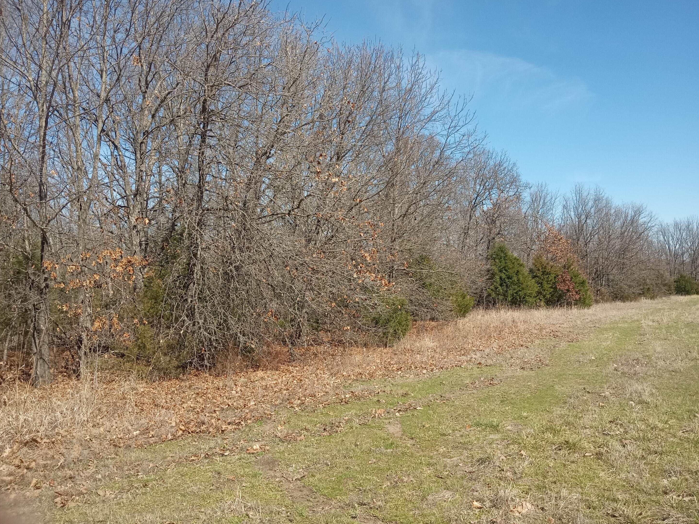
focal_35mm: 29
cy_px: 258
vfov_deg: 48.2
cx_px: 348
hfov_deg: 61.7
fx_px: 586
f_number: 2.2
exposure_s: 1/876
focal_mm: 3.71
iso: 101
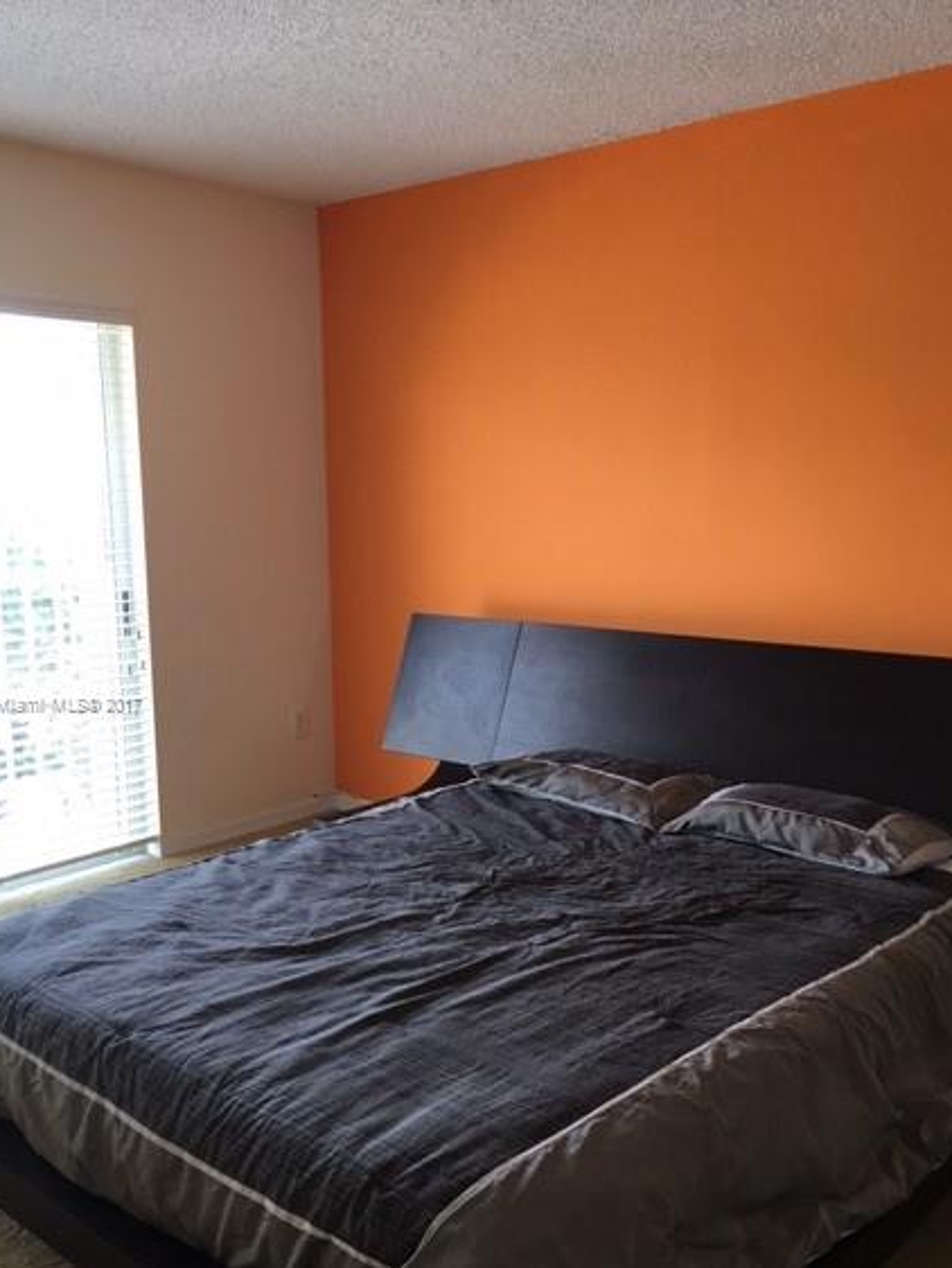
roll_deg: +0.2
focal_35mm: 33
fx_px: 1209
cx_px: 422
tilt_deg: -9.6
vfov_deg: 55.2
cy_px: 704
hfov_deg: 42.9
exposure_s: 1/33
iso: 25
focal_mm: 4.15
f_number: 2.2
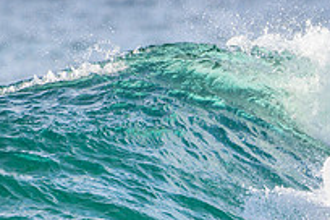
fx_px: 15967
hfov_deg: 1.2
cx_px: 496
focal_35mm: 1742
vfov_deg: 0.8
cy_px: 216
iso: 200
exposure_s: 1/2000
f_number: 5.6
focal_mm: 500
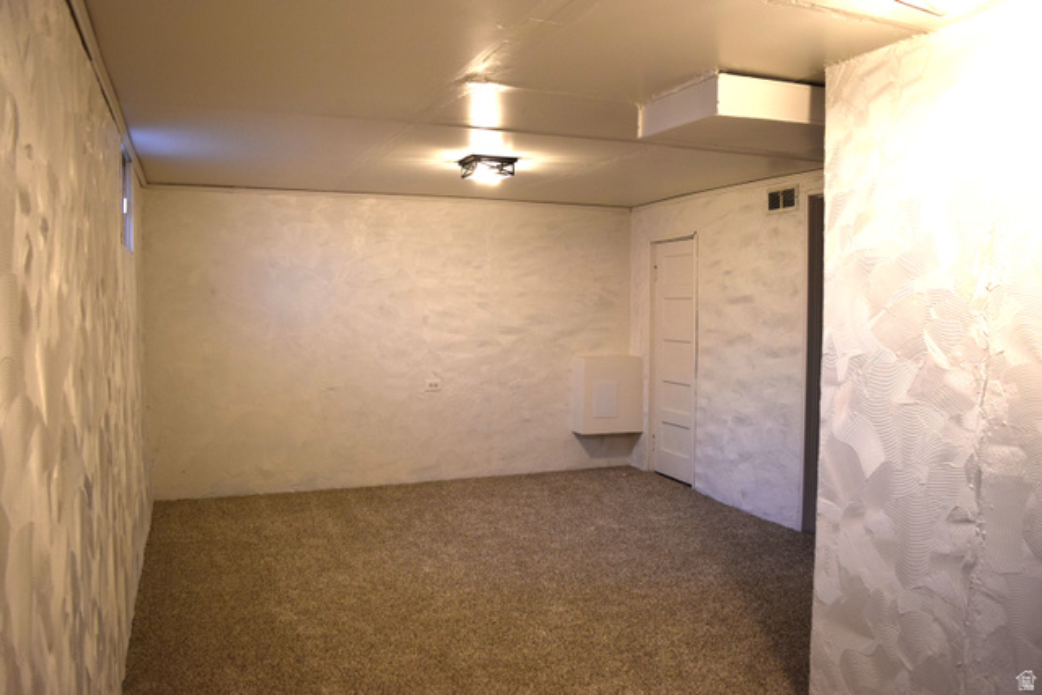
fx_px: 782
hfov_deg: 67.4
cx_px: 521
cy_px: 348
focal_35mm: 27
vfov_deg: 48.0
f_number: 4
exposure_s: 1/60
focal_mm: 18
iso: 500
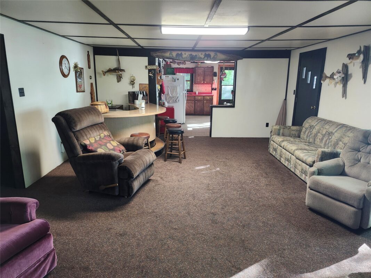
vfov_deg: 58.9
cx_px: 186
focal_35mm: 23
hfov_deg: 73.9
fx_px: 246
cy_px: 139
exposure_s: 1/120
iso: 500
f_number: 1.8
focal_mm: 5.54
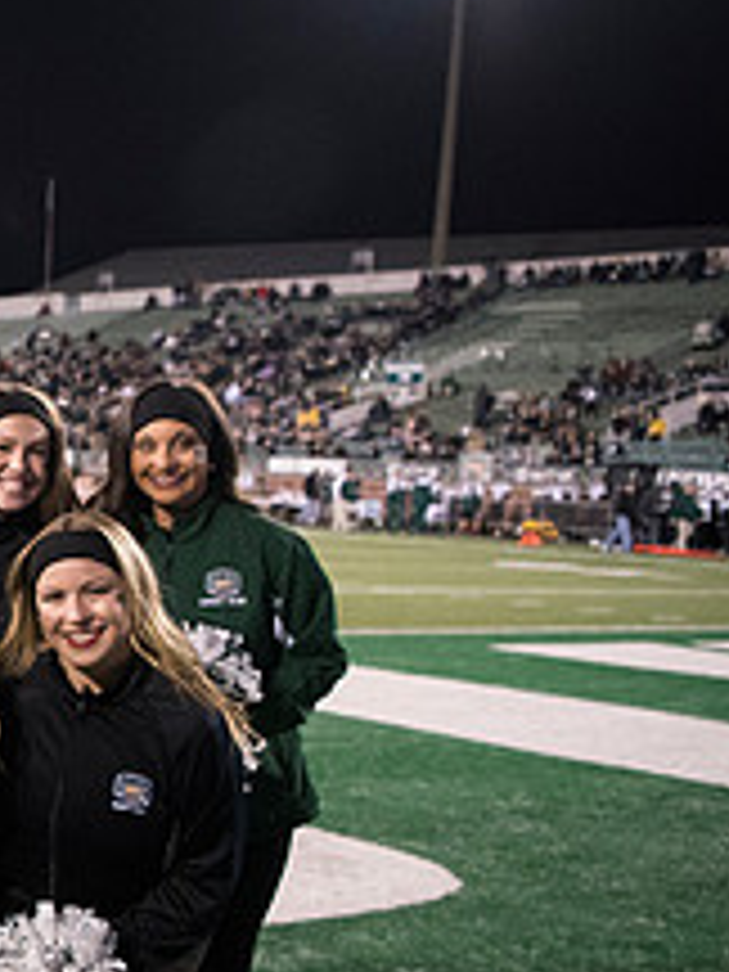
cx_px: -549
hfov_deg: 18.8
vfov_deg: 30.9
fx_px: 1741
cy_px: 655
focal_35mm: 62
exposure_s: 1/800
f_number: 3.2
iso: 4000
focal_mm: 24
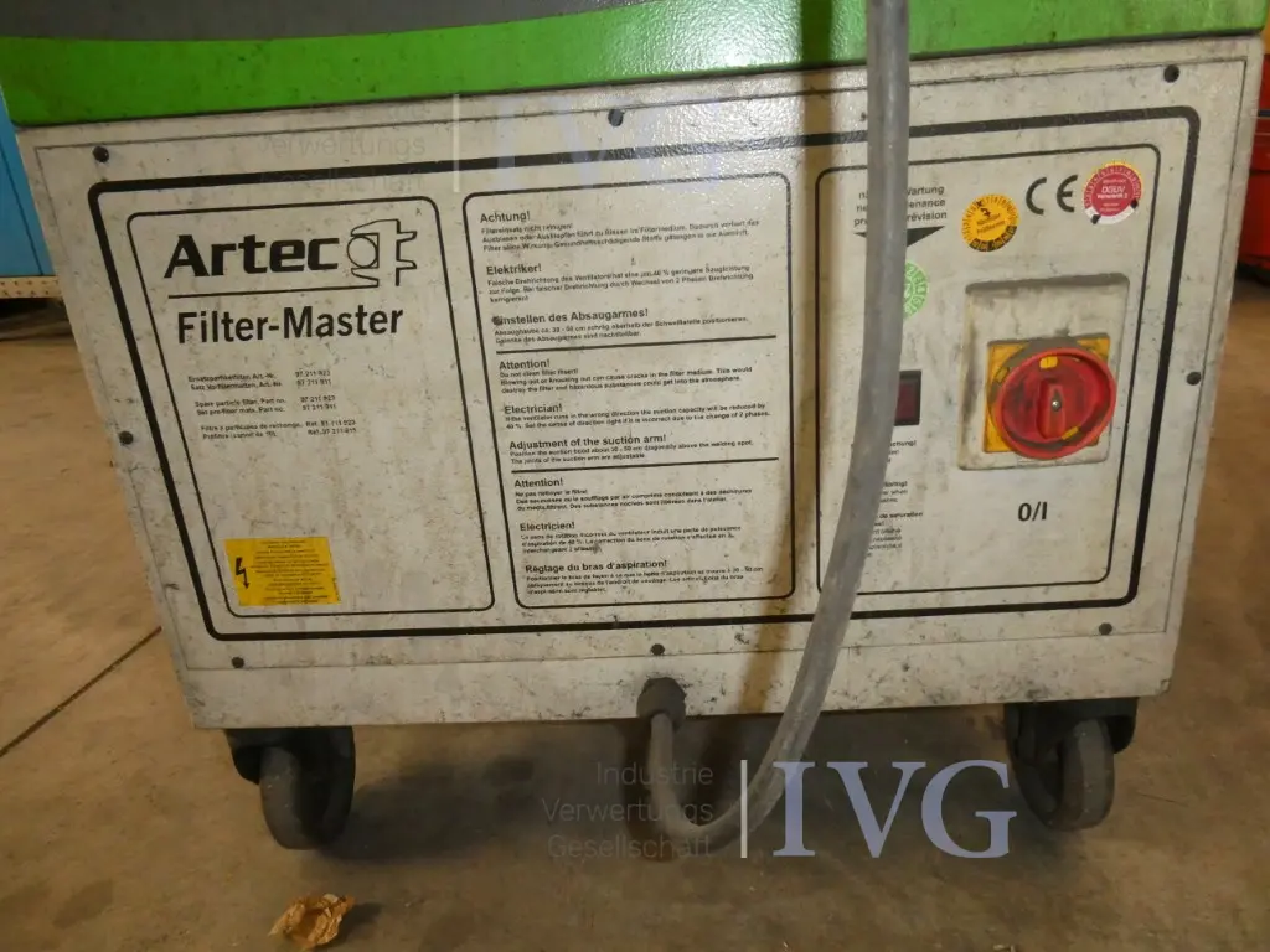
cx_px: 635
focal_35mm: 24
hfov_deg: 71.6
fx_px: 881
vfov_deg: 56.8
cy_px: 476
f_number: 3.3
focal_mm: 4.3
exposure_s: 1/60
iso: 800
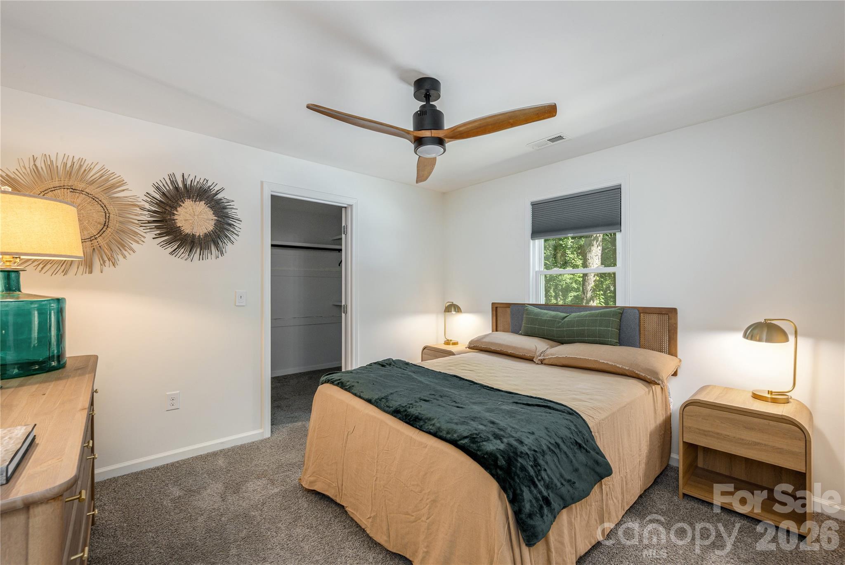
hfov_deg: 100.4
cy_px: 282
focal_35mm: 15
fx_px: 352
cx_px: 422
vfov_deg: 77.4
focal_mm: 15
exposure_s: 1/30
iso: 320
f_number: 7.1
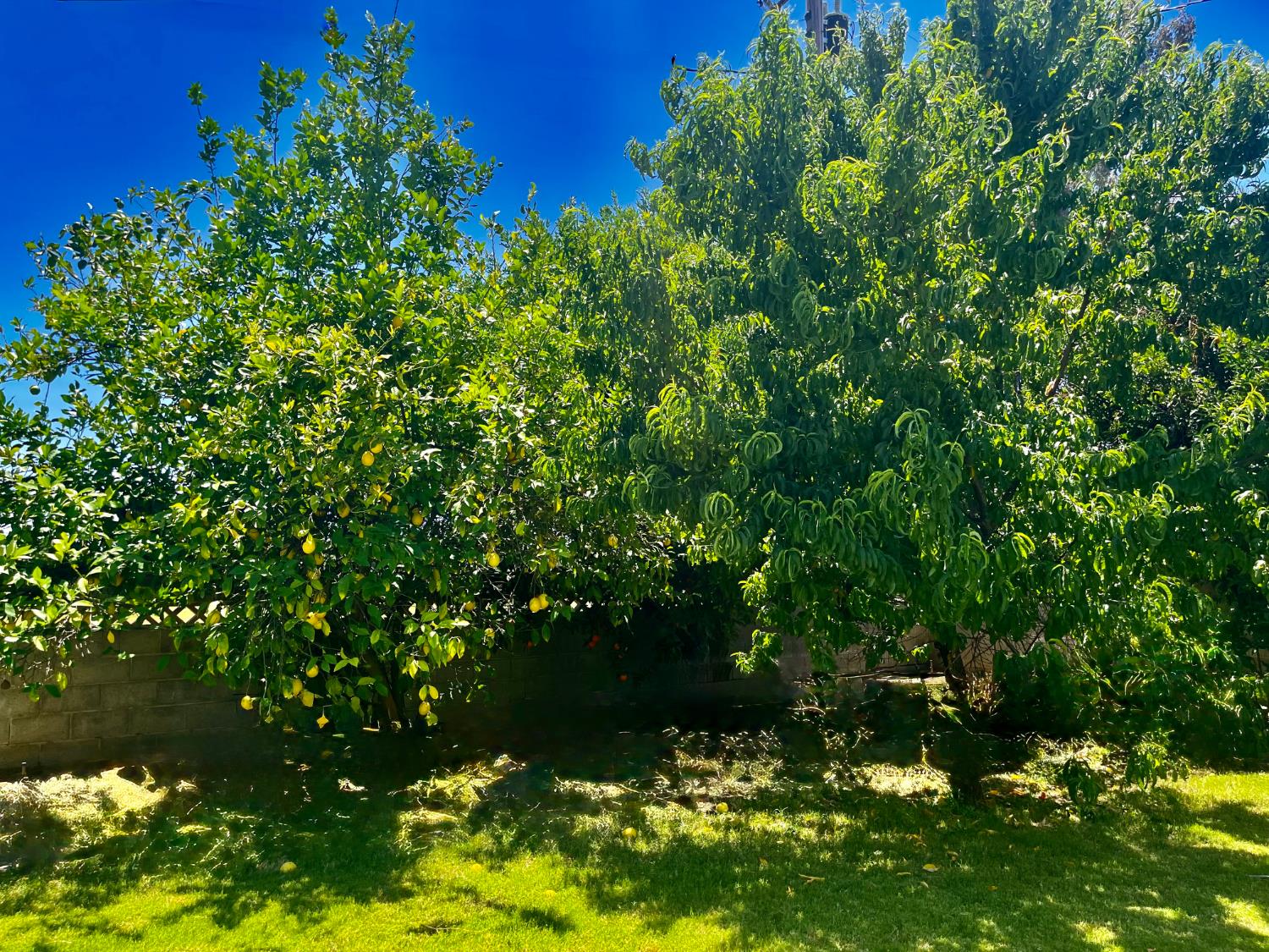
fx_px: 916
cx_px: 634
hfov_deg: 69.4
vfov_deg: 54.9
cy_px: 476
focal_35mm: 25
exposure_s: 1/861
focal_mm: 5.1
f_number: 1.6
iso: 32
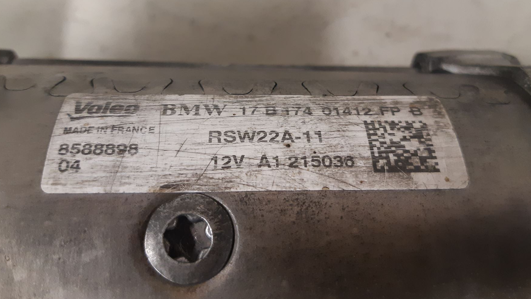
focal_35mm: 33
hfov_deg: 59.5
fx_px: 465
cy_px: 99
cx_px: 272
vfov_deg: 35.3
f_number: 1.7
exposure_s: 1/33
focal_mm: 3.93
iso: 200
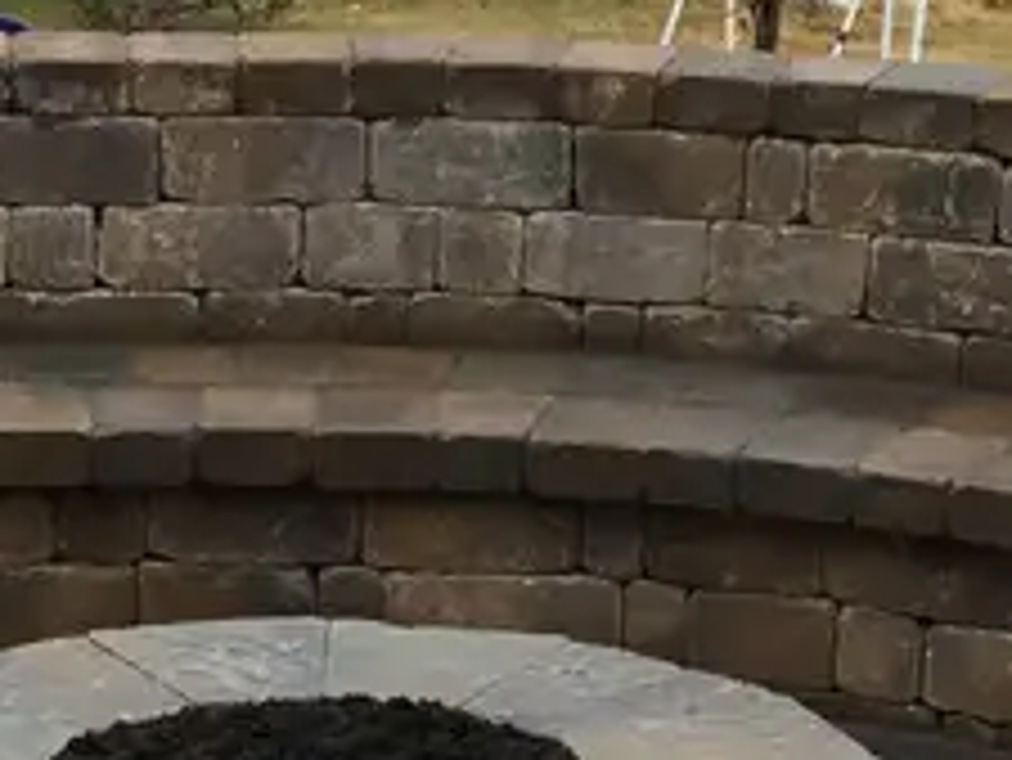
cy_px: 697
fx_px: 4358
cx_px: 342
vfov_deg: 9.9
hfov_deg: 13.2
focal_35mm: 149
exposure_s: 1/155
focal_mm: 3.3
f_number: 2.4
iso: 25
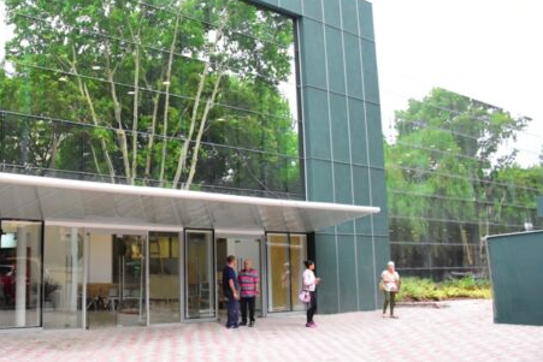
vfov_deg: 29.0
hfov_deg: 40.6
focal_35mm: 46
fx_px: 694
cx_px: 94
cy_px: 111
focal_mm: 18
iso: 2000
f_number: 3.5
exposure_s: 1/800
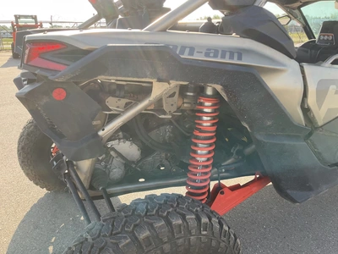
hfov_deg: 61.7
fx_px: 283
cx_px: 169
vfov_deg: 48.2
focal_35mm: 29
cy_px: 127
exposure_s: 1/380
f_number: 1.8
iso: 25
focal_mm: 3
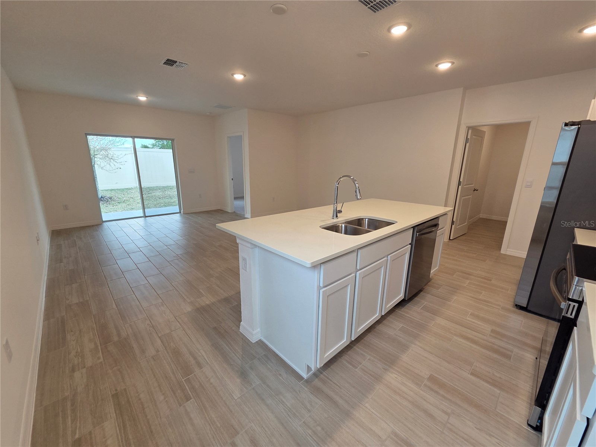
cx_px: 298
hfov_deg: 106.2
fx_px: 224
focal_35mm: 13
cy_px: 224
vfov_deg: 89.9
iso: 125
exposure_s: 1/120
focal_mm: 2.2
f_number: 2.2
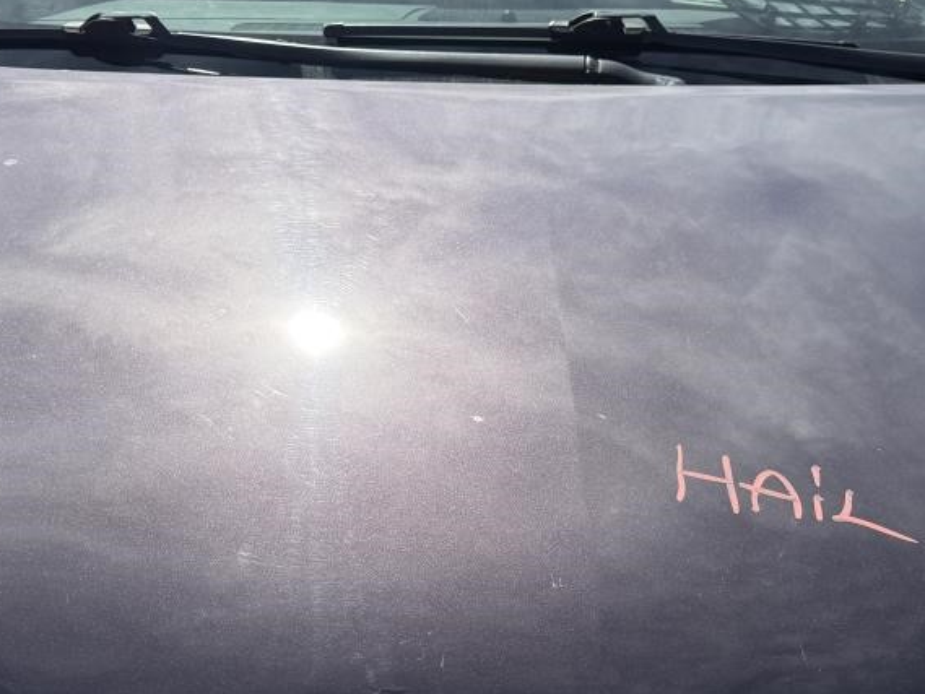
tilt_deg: -29.2
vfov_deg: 26.7
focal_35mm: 54
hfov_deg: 35.5
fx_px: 1443
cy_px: 528
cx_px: 522
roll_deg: +2.9
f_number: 1.78
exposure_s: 1/3584
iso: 80
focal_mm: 6.76
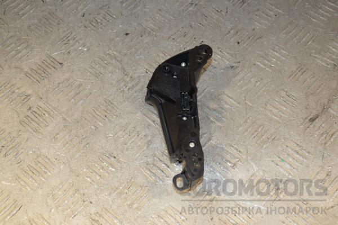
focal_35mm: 63
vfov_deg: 21.6
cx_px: 169
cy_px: 112
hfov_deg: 31.9
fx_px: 591
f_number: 7.1
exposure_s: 1/200
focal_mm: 42
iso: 800
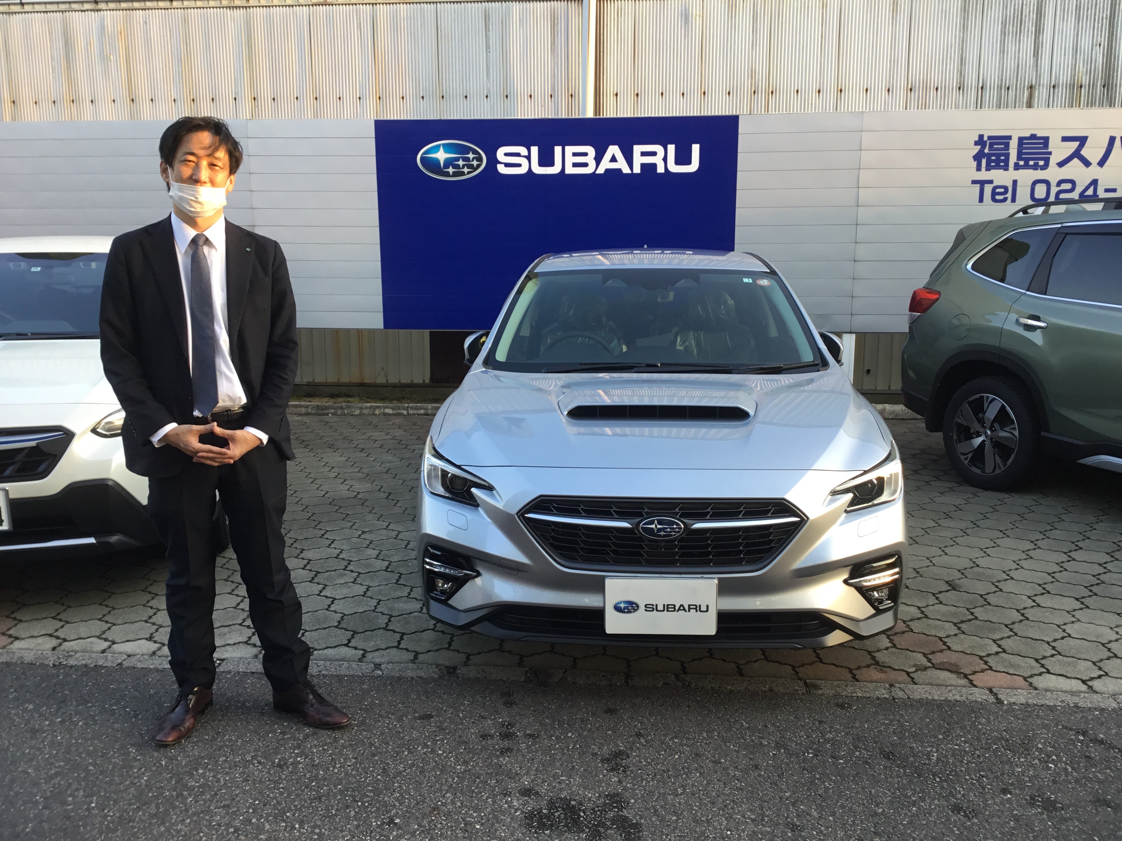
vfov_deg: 45.4
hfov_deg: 58.4
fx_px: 1005
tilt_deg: -10.1
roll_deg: -0.1
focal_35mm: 31
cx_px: 561
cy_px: 420
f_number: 2.4
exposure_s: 1/60
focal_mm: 3.3
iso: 32
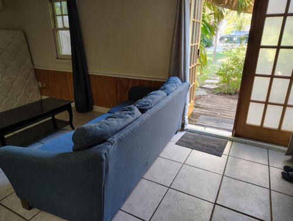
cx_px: 146
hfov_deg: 71.5
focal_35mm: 24
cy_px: 110
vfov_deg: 56.9
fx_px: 203
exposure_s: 1/60
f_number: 1.8
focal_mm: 5.56
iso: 894
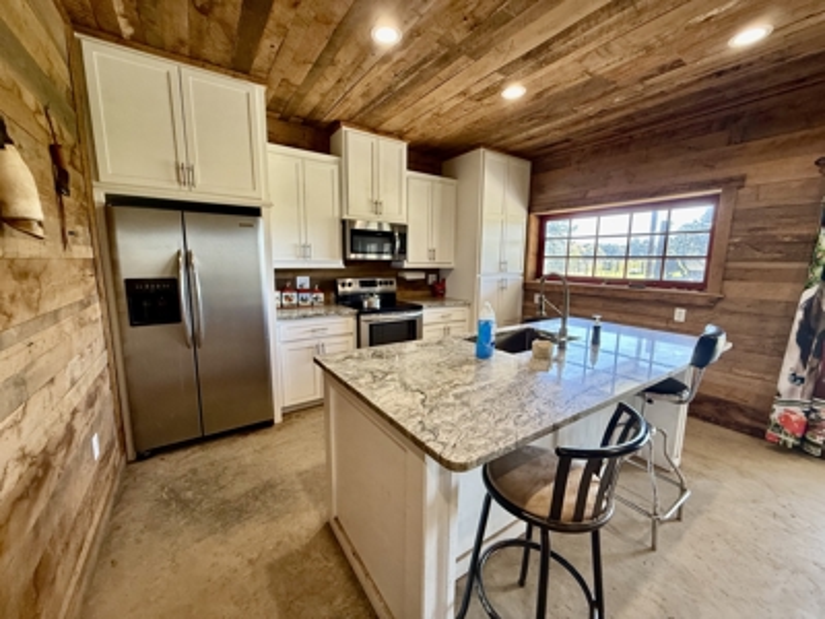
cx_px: 412
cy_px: 310
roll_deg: -0.8
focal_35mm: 14
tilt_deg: -9.6
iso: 200
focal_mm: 2.22
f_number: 2.2
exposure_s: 1/120
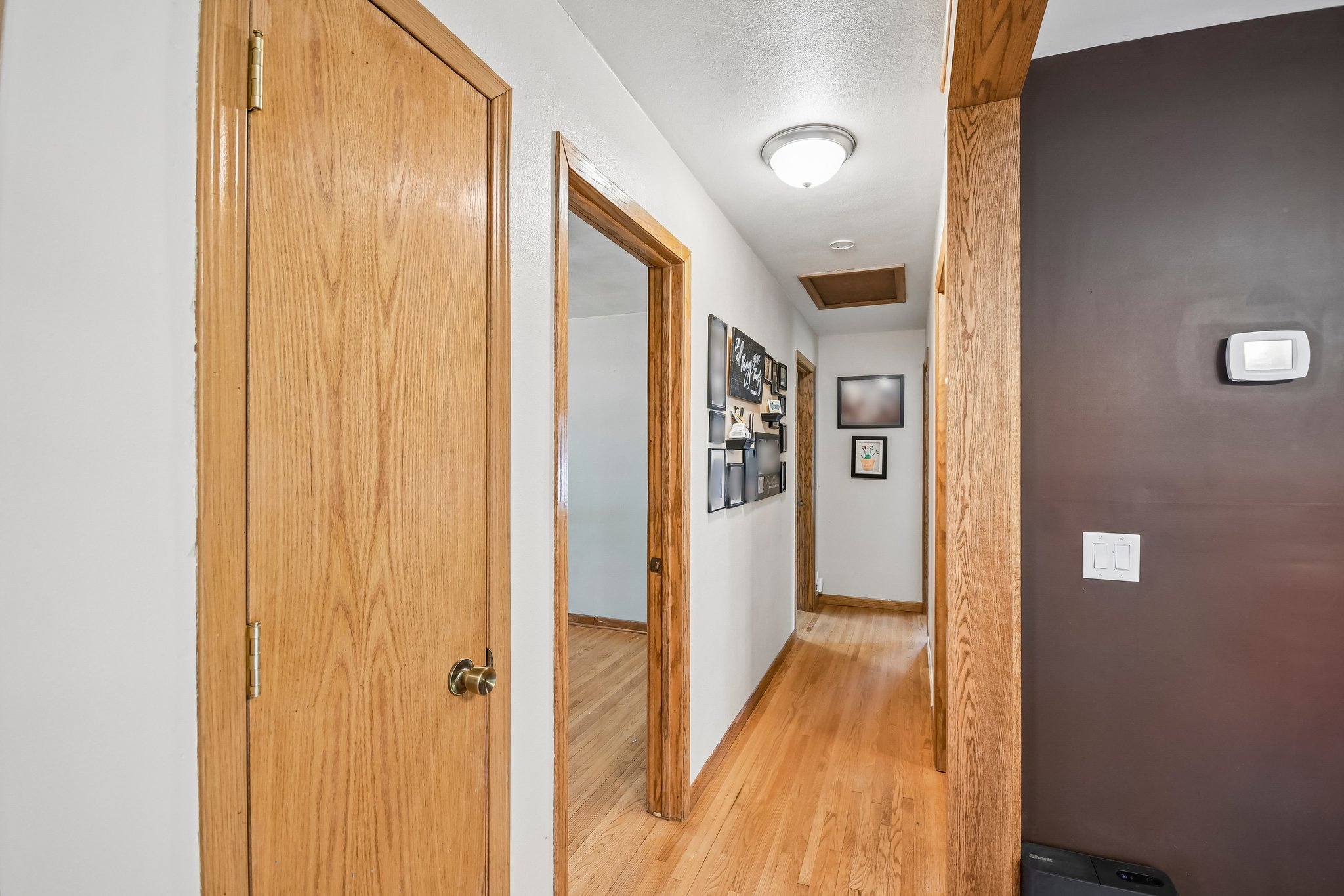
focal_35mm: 15
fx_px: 560
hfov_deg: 100.4
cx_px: 672
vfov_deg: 77.3
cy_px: 448
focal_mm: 10
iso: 400
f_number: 6.3
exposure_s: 1/10
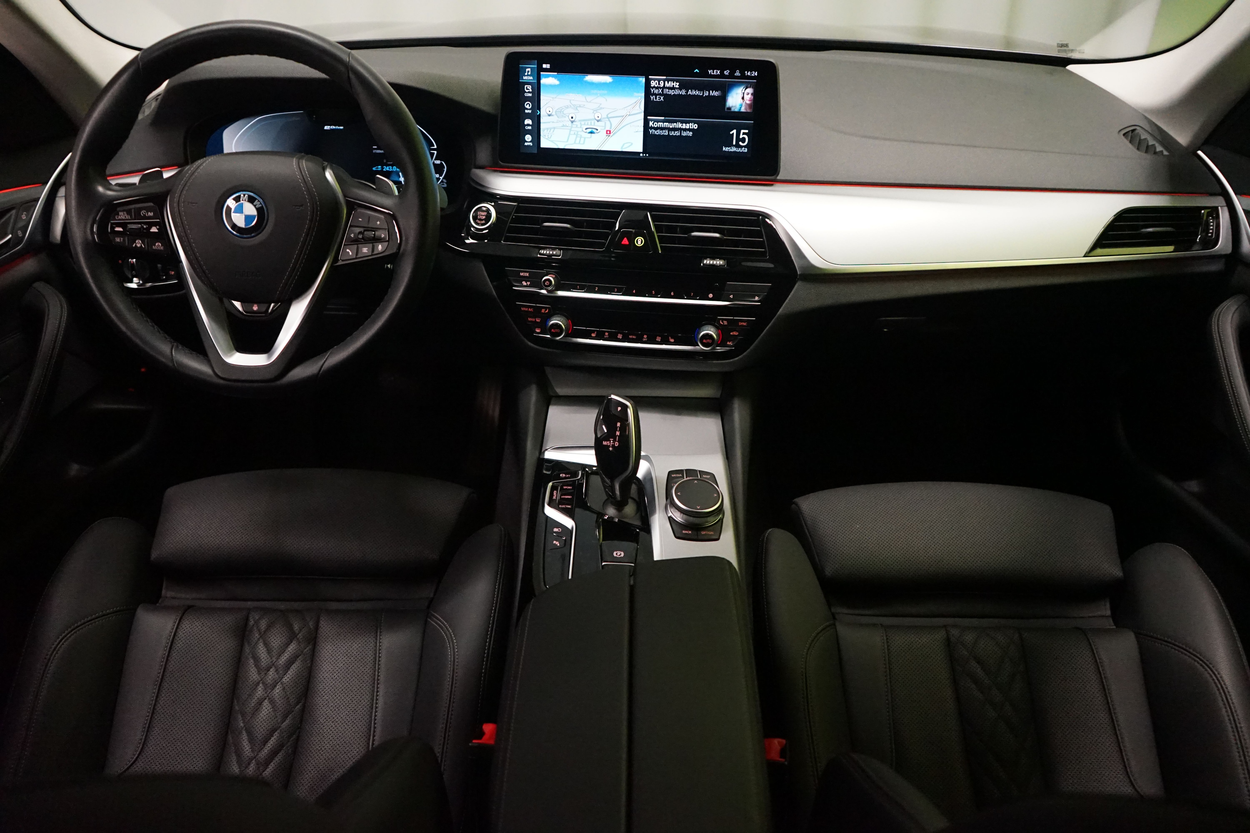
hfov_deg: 65.5
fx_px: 972
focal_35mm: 28
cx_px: 625
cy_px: 416
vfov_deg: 46.4
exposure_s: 1/125
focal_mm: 28
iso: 6400
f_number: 3.5
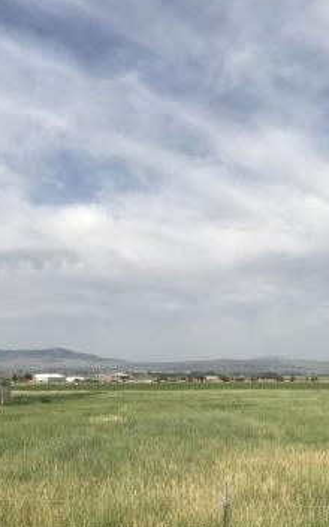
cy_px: 341
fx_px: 775
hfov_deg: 23.9
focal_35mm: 54
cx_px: 209
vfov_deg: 37.2
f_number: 1.8
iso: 20
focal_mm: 3.99
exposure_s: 1/4566
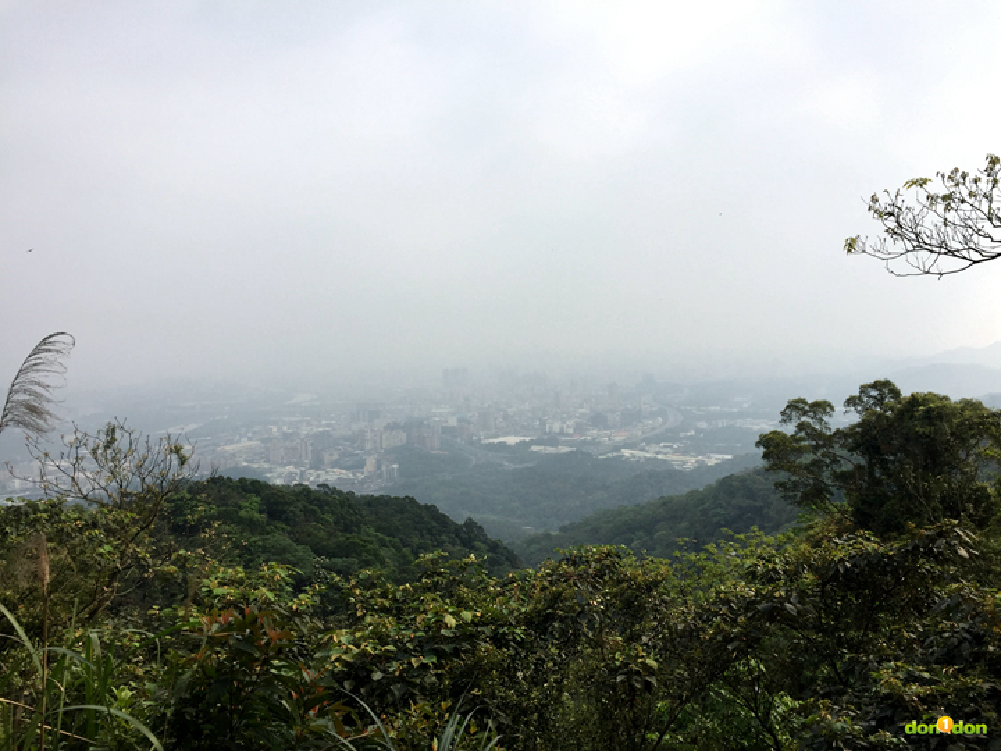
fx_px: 839
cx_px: 500
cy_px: 376
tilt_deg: -3.8
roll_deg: +1.4
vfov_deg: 48.2
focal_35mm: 29
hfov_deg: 61.7
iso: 32
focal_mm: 4.15
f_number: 2.2
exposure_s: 1/2198
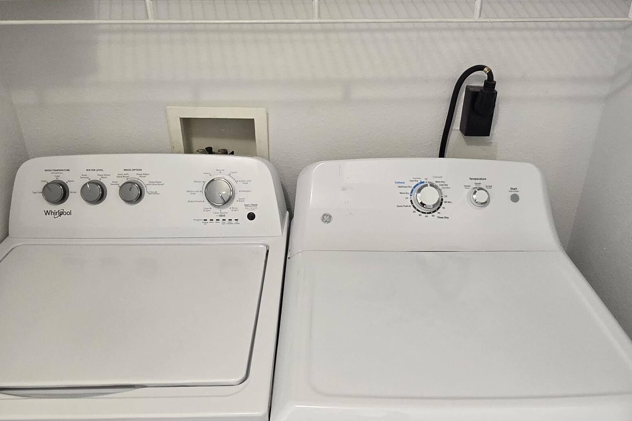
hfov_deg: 69.4
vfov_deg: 49.5
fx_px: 456
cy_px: 202
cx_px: 331
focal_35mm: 26
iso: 200
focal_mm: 2.2
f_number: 2.2
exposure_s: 1/60
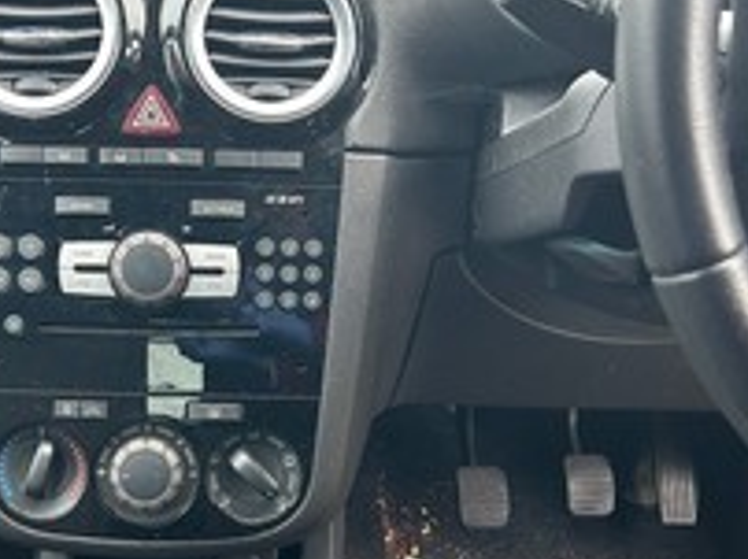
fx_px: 971
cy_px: 359
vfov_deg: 31.9
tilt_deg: -25.9
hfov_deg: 41.2
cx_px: 215
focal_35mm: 45
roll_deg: +0.7
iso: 250
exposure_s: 1/60
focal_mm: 5.7
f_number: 1.5
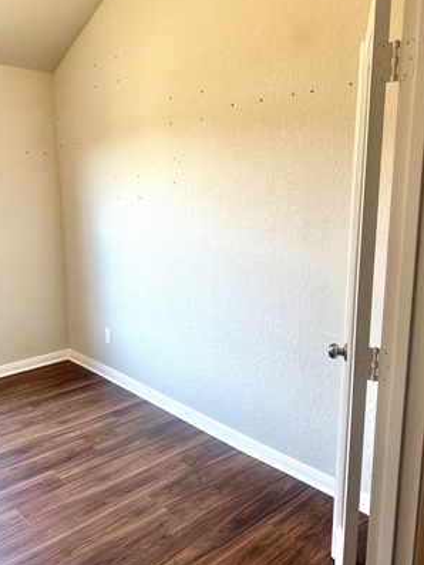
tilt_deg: -10.2
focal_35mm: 29
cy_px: 275
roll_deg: -1.0
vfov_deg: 61.6
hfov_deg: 48.1
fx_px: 473
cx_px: 179
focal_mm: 6.76
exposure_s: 1/120
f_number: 1.78
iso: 160
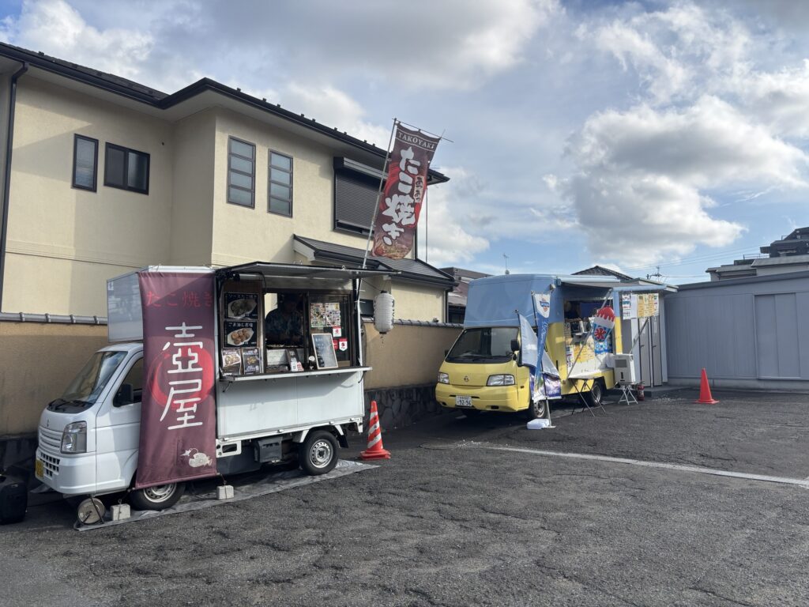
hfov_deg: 67.3
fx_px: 608
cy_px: 304
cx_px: 404
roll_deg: -0.9
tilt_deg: +6.2
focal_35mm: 26
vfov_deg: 53.1
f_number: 1.6
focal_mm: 5.96
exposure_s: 1/3021
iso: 50
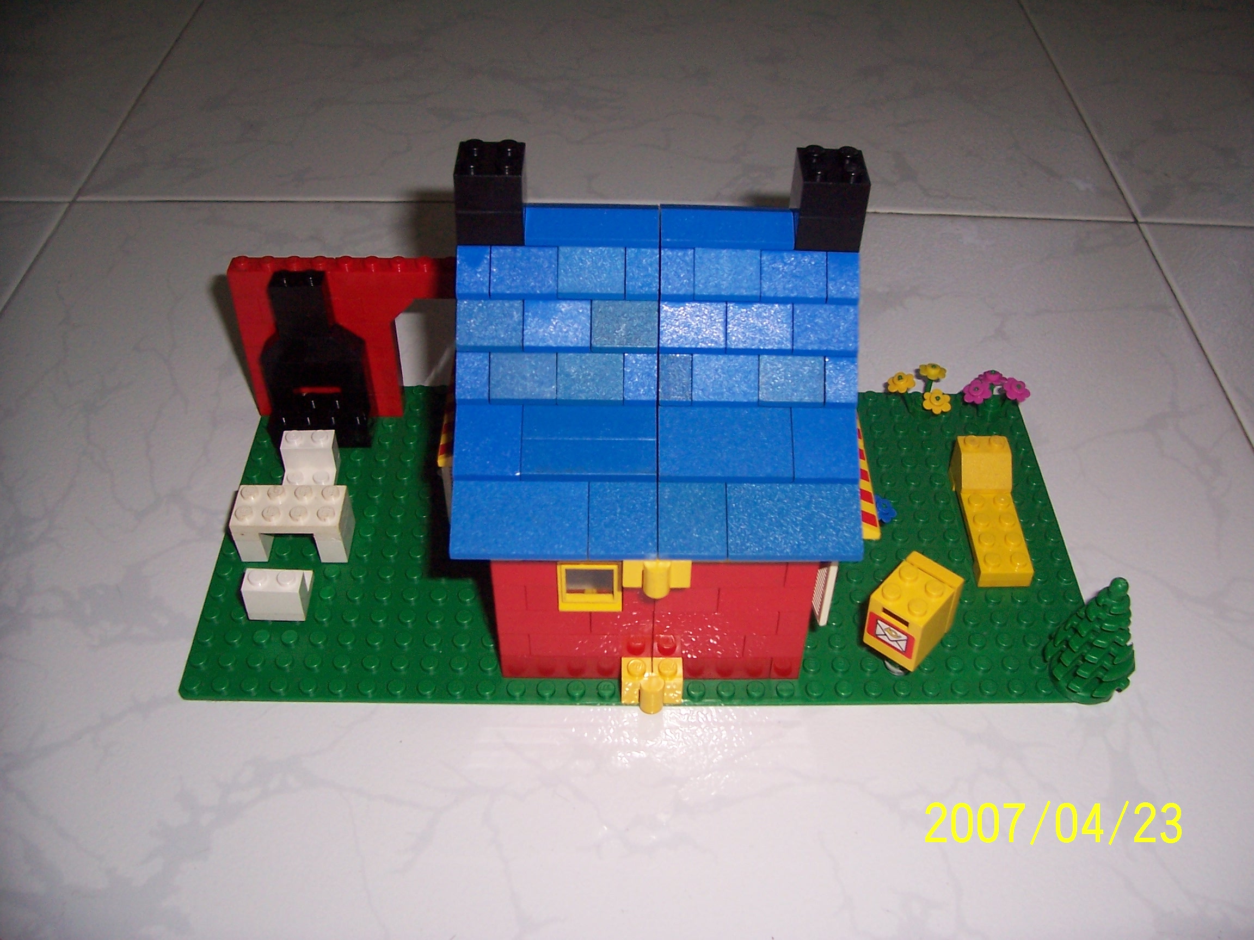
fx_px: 1232
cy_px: 470
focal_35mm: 34
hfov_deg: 54.0
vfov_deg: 41.8
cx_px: 627
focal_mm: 5.6
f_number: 2.7
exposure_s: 1/60
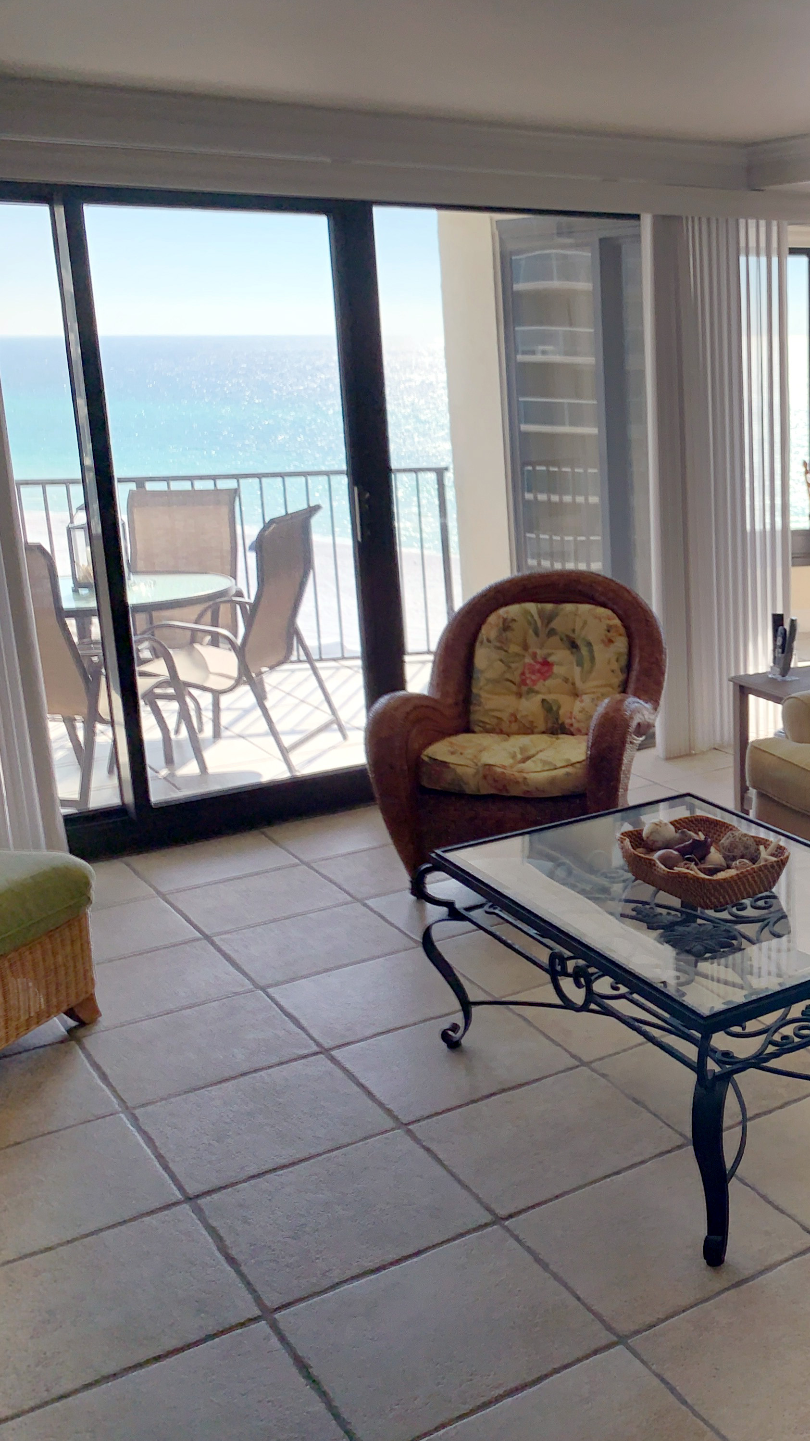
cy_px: 720
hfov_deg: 29.0
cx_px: 828
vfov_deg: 52.8
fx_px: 1451
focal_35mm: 38
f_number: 1.8
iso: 25
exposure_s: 1/1282
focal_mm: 4.25
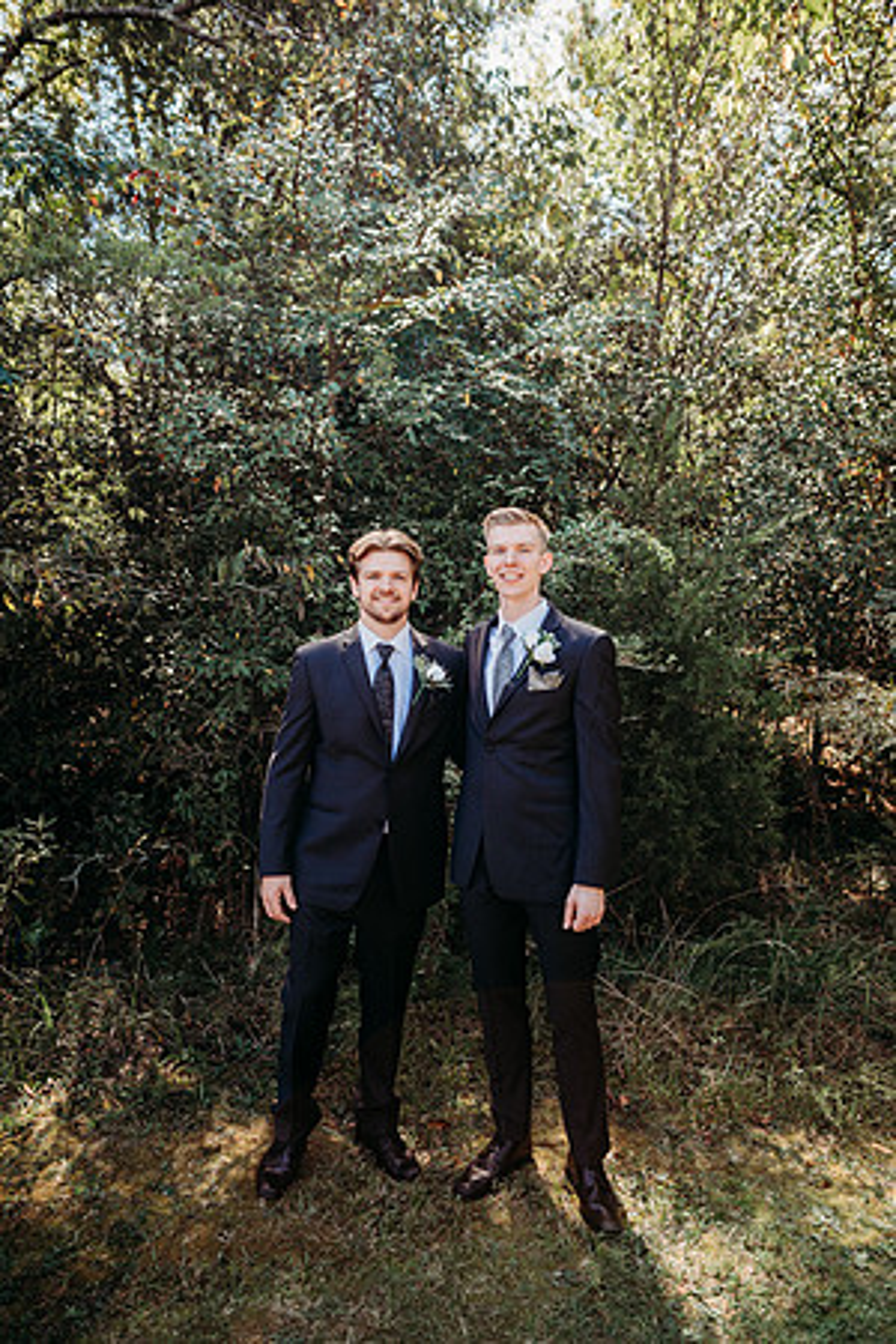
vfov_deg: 73.7
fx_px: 896
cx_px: 448
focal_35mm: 24
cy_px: 672
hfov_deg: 53.1
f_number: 2.8
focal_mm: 24
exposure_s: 1/400
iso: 125
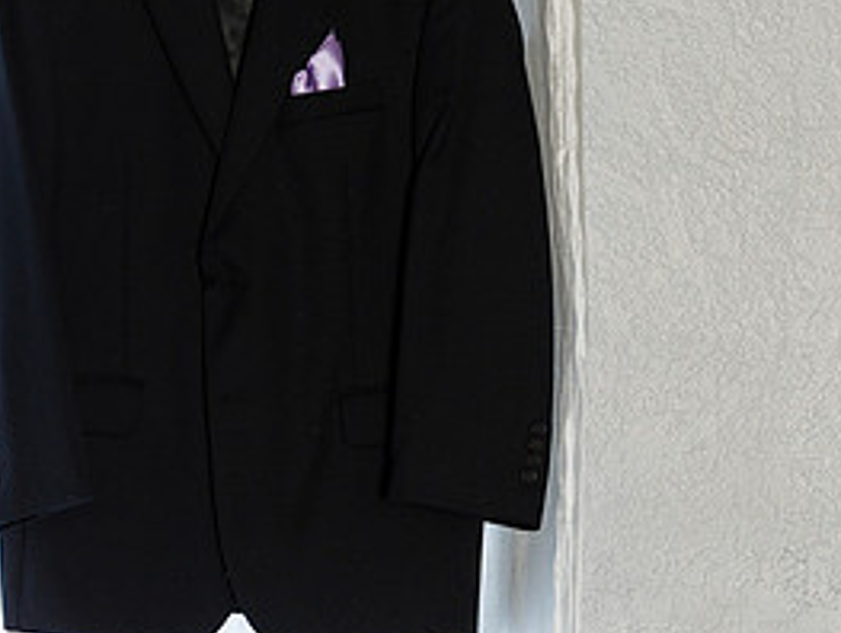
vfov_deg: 8.3
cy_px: 117
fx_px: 4379
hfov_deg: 10.9
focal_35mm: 180
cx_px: -29
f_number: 1.4
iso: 250
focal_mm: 85
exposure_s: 1/400
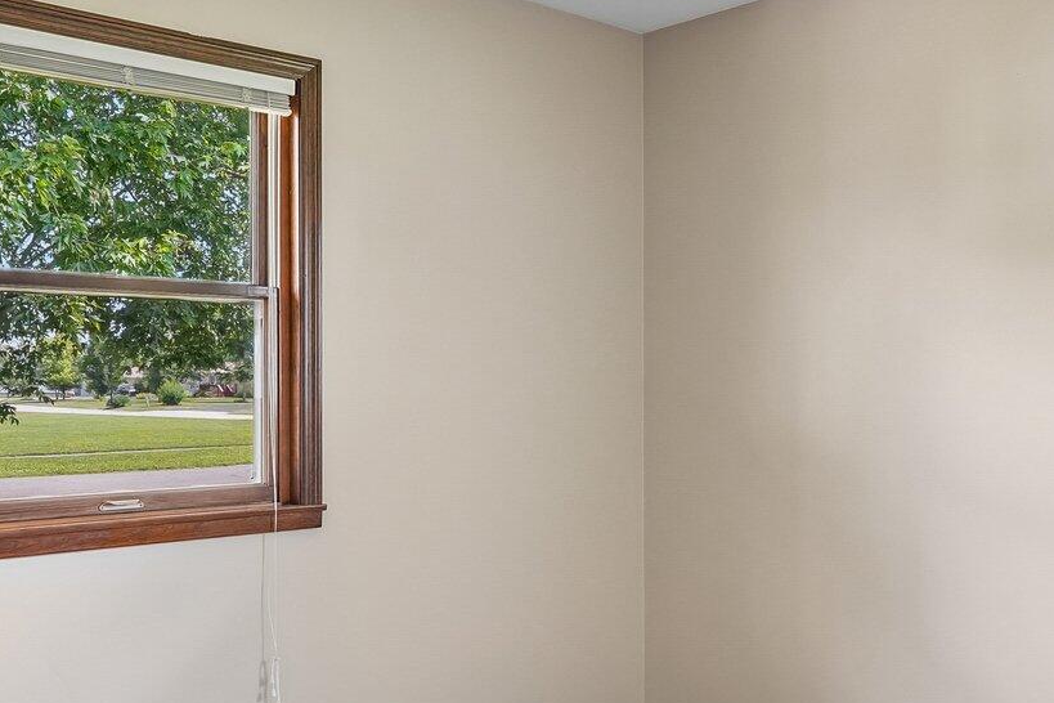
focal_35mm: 41
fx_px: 1208
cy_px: 384
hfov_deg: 47.1
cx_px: 512
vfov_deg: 32.4
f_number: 8
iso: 400
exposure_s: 1/20
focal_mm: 16.5
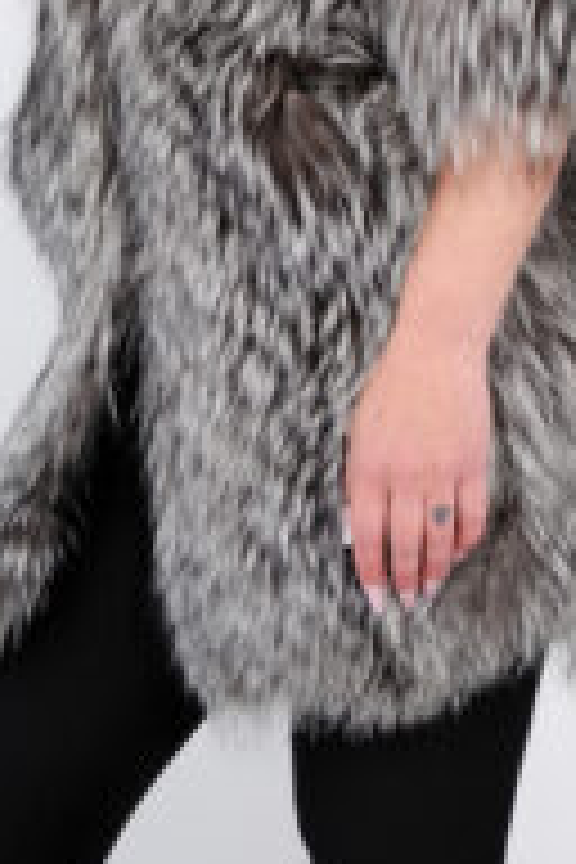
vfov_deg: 18.0
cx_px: 198
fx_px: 2640
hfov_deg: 12.4
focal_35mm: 110
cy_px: -72
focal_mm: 31.1
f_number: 2.8
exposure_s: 1/100
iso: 200
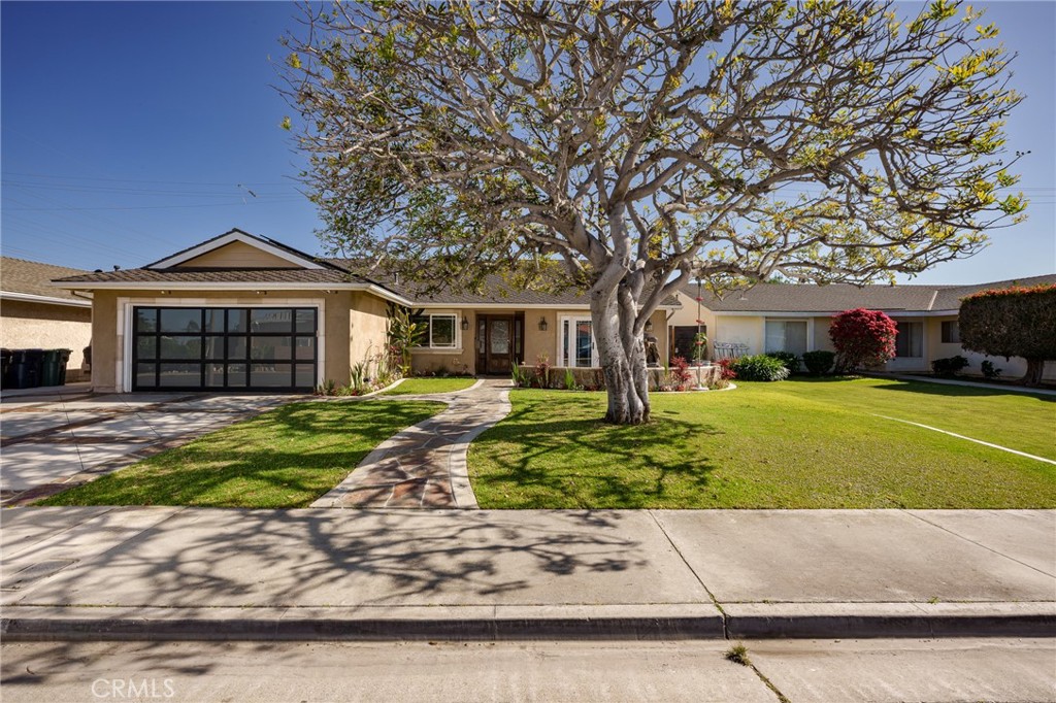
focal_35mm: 16
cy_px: 352
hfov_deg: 96.8
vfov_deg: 73.7
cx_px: 528
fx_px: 469
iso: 200
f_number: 16
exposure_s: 1/125
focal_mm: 16
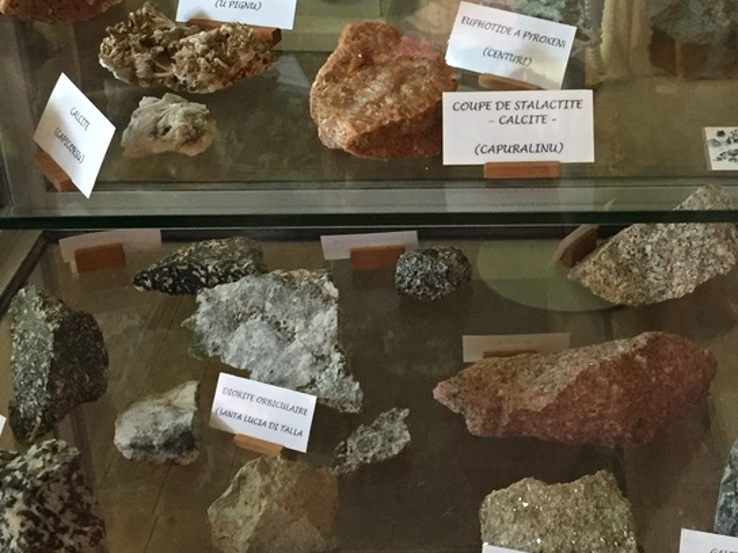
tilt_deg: -27.1
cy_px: 83
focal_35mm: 64
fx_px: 1364
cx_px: 558
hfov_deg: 29.8
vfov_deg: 22.5
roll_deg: +0.6
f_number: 2.2
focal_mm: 4.15
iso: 250
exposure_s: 1/20
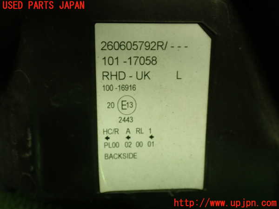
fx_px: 306
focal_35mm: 38
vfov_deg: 37.7
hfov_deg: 49.0
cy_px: 104
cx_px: 140
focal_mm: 6.83
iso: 200
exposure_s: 1/40
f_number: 2.7
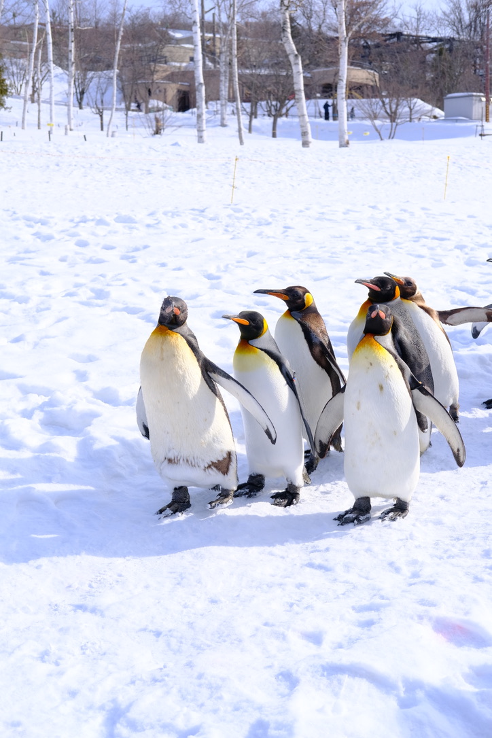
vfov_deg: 37.5
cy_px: 369
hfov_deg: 25.5
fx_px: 1086
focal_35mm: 53
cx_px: 246
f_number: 5.6
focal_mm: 35
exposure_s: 1/950
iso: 320
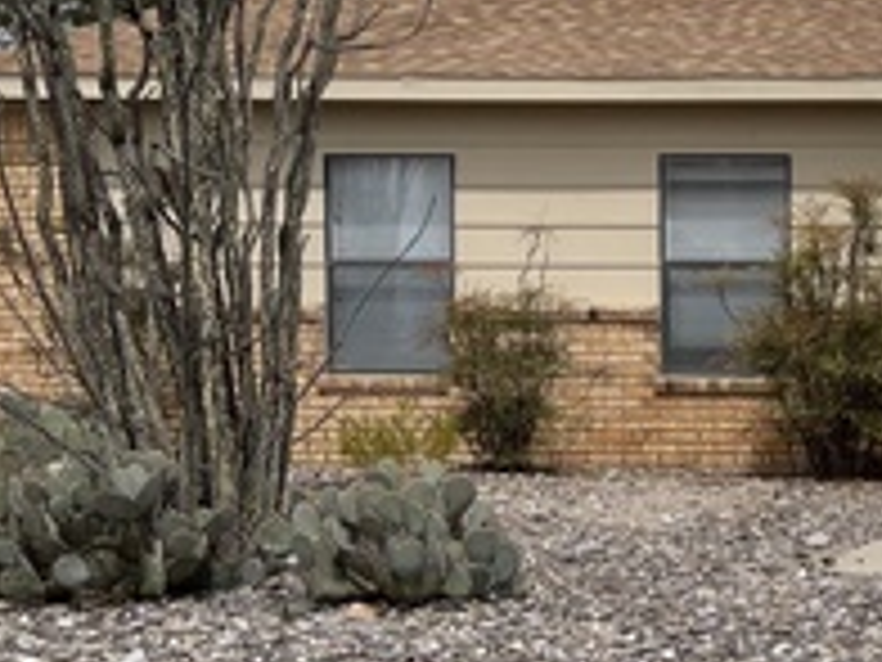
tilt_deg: -2.0
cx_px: 1393
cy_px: 414
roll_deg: +0.0
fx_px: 2166
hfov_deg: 19.5
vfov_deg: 17.3
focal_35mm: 85
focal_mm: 5.1
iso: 32
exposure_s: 1/6579
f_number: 1.6
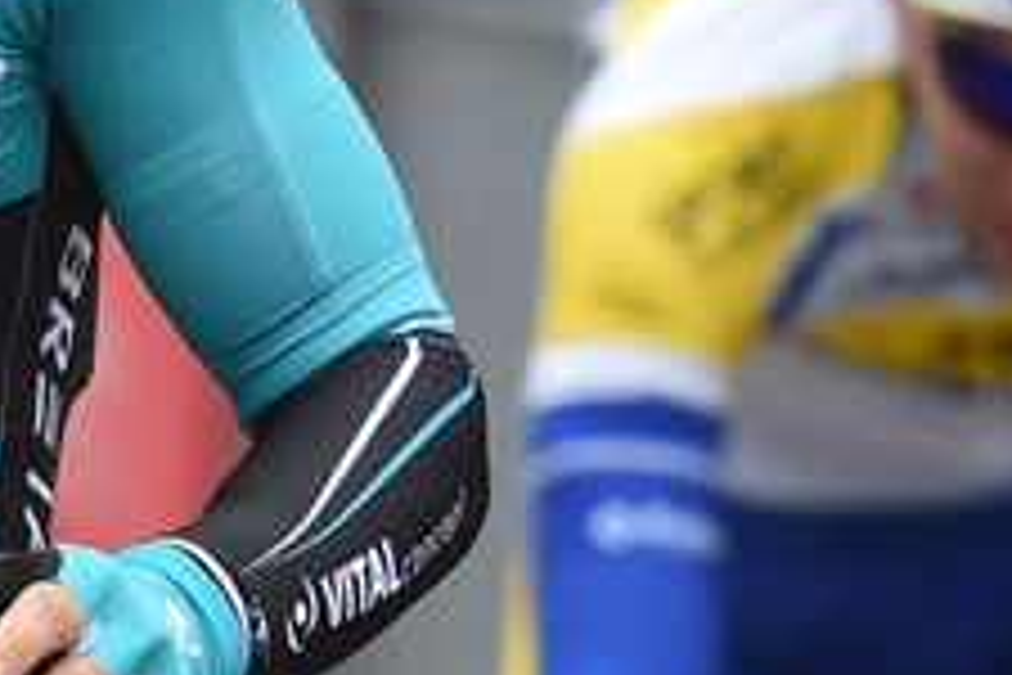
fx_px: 26956
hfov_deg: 2.1
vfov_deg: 1.4
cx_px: -373
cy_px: 652
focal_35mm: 959
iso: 1600
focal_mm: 180
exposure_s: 1/1000
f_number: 3.2
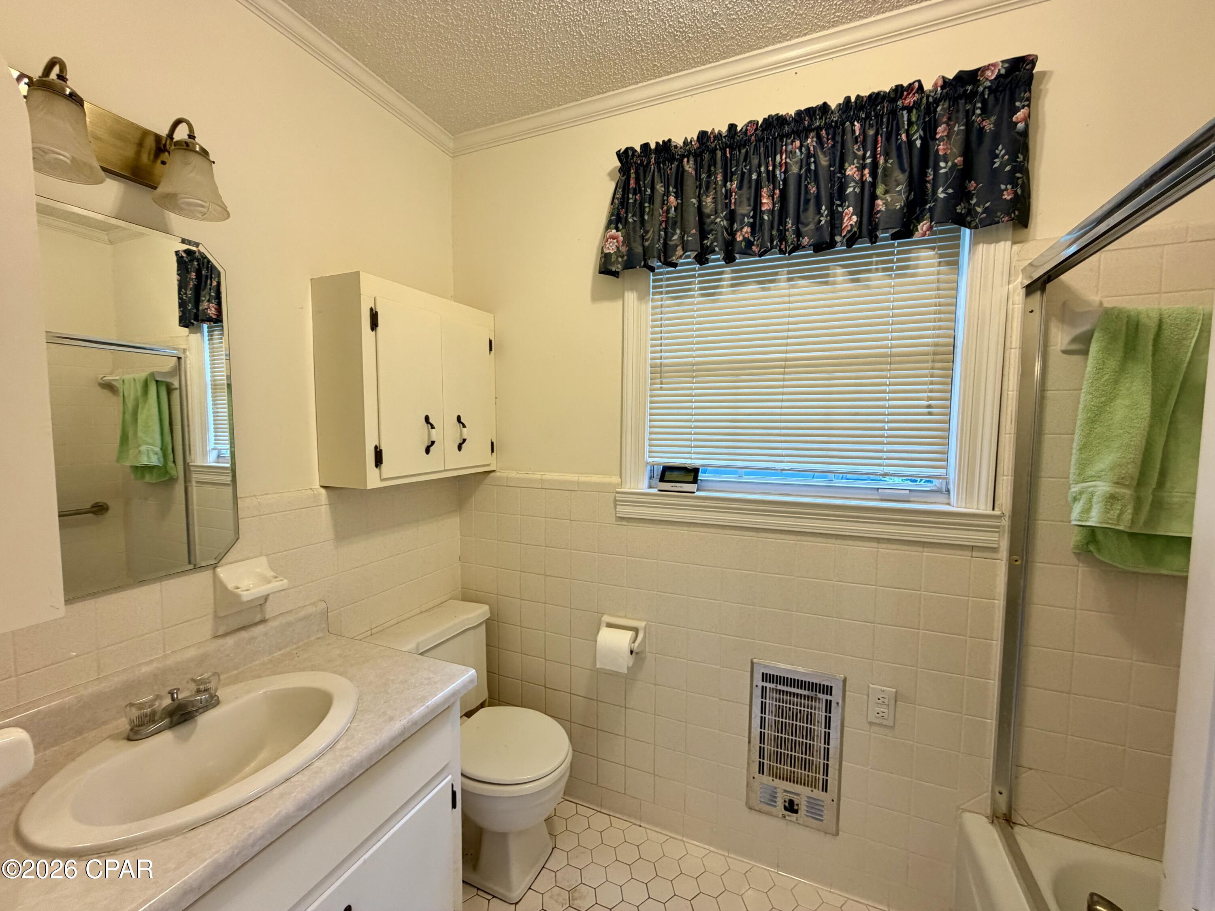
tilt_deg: -5.0
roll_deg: -0.9
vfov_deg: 85.7
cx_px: 608
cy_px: 456
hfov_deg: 102.1
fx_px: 491
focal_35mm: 14
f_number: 2.2
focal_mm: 2.22
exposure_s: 1/120
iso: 160
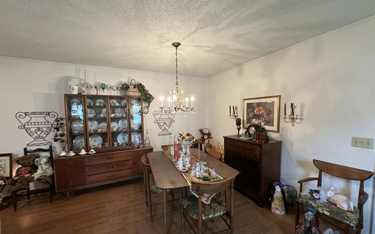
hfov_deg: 101.5
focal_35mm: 15
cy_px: 123
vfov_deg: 74.7
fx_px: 153
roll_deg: +0.4
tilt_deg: -3.1
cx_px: 187
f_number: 2.2
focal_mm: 2.22
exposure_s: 1/60
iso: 500
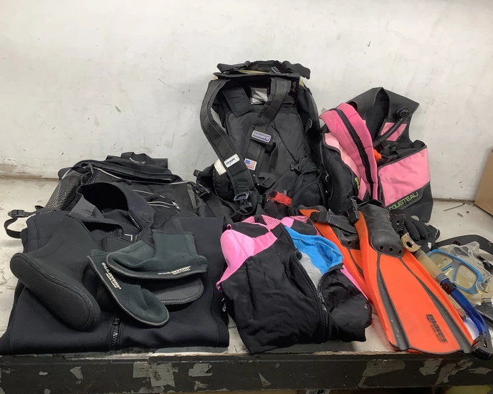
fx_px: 481
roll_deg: -5.3
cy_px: 199
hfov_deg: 54.2
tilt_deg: -23.5
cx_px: 234
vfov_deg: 44.5
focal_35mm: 33
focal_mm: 3.3
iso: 64
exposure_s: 1/60
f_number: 2.4
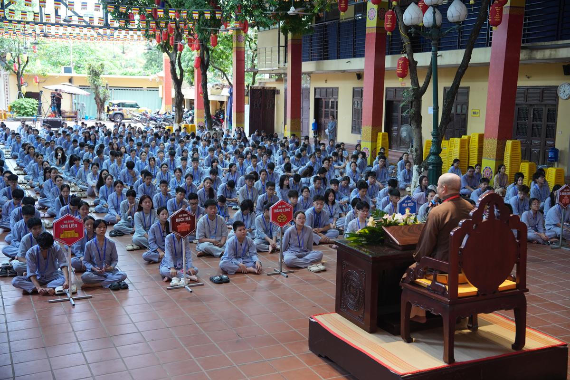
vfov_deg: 31.2
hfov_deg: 45.4
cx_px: 285
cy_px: 190
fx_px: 681
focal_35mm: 43
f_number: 3.2
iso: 1250
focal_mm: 43
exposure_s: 1/125
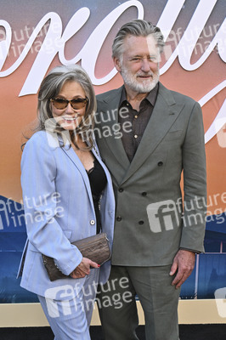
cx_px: 113
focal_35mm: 49
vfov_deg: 40.4
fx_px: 462
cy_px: 170
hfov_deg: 27.5
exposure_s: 1/320
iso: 800
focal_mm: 49
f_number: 7.1
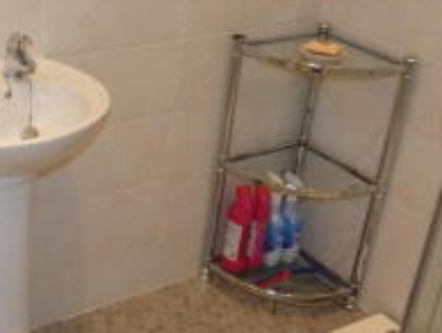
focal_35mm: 60
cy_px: 193
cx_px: 85
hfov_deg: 31.3
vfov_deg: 24.4
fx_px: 767
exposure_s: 1/60
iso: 400
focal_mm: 3.6
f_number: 2.8
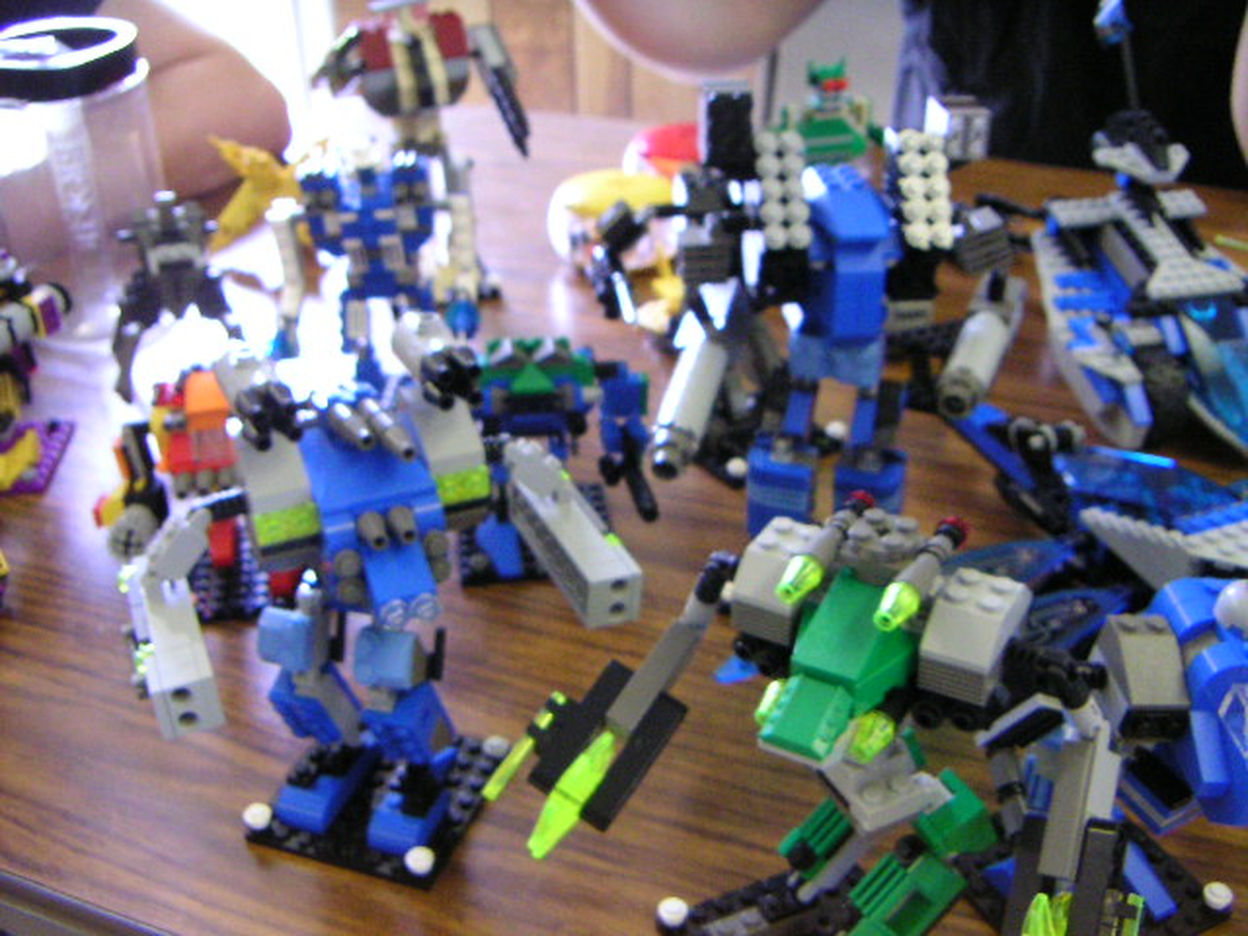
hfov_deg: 50.1
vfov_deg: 38.7
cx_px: 624
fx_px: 1334
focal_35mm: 37
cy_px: 468
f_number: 2.8
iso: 400
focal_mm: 4.8
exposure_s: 1/60
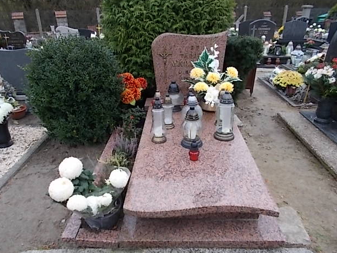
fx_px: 263
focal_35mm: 27
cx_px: 164
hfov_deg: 65.3
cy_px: 128
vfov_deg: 51.4
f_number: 3.2
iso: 80
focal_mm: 4.6
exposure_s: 1/50
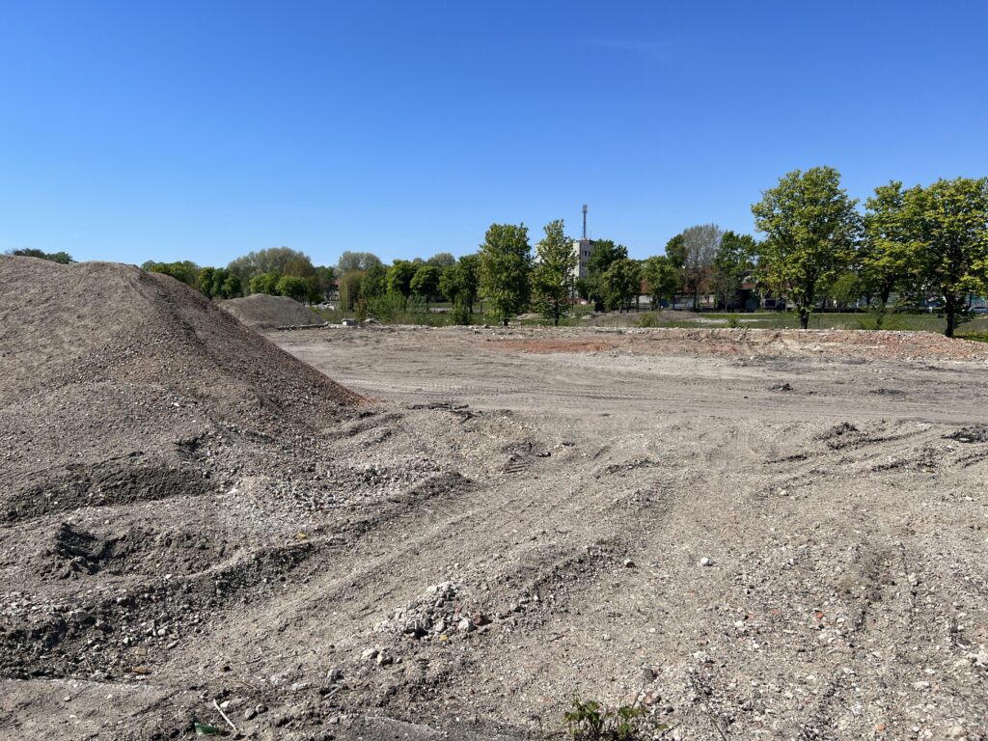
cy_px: 370
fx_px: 742
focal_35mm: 26
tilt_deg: -5.8
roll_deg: +0.6
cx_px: 494
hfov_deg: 67.3
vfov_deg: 53.1
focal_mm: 5.7
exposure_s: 1/5587
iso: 50
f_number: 1.5
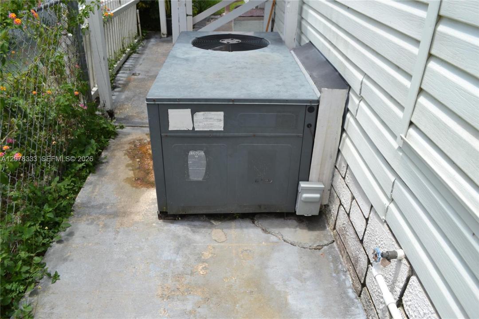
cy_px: 160
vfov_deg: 47.9
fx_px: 359
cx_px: 240
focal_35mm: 27
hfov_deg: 67.4
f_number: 7.1
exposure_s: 1/200
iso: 100
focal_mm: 18
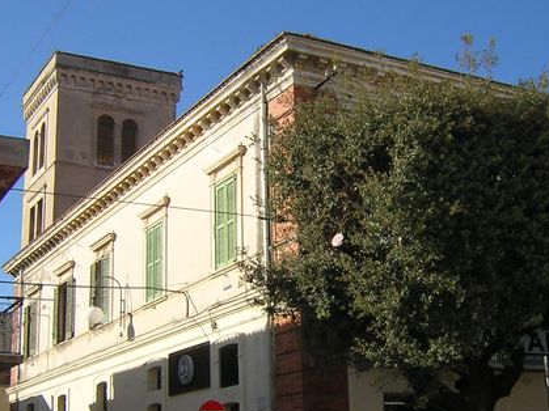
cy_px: 240
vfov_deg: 26.5
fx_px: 872
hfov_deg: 34.9
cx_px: 303
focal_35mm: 55
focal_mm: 4.7
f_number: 5.2
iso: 100
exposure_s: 1/329
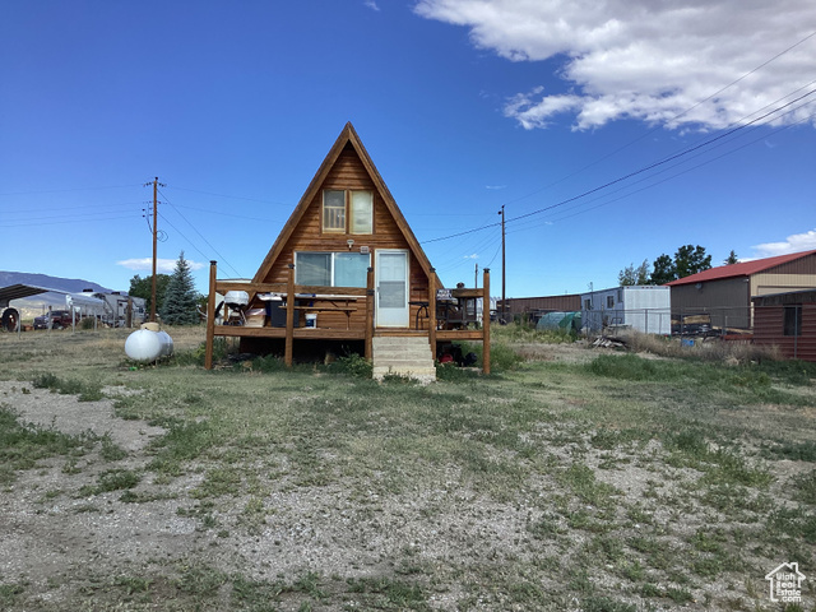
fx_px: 731
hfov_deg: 58.4
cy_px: 306
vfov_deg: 45.4
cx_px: 408
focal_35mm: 31
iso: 25
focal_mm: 3.3
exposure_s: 1/1235
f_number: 2.4
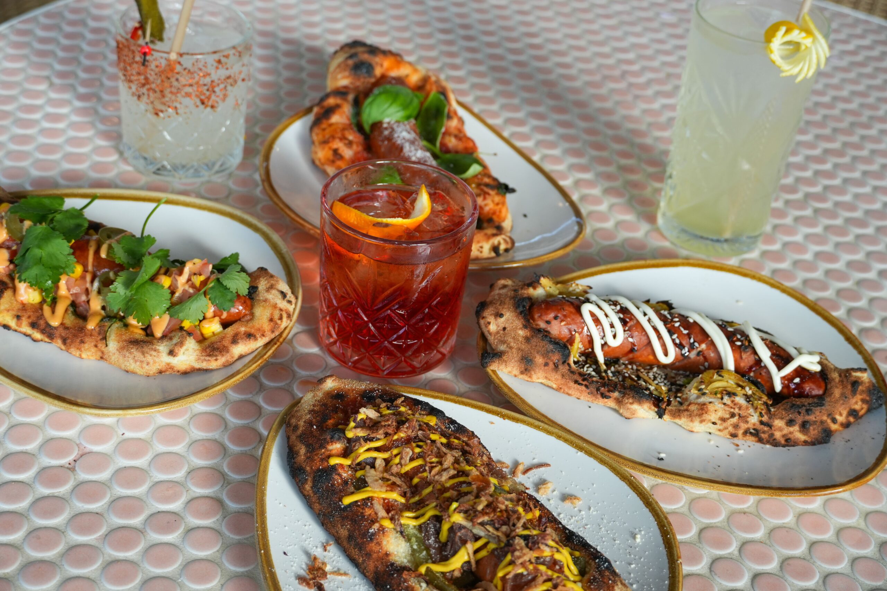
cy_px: 296
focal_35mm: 56
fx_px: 1367
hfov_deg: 35.9
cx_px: 444
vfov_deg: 24.4
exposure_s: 1/160
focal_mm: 37
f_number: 4.5
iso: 320
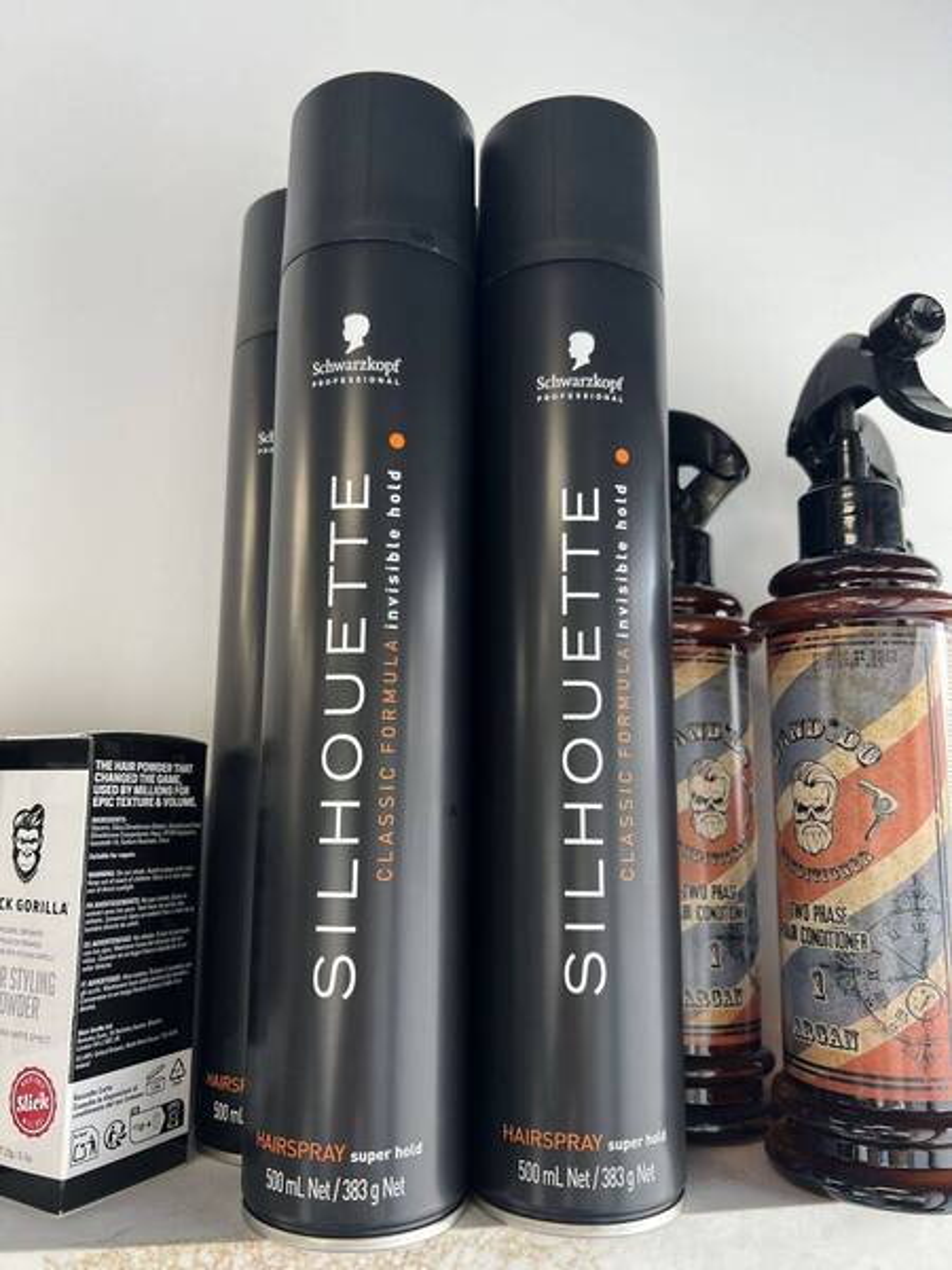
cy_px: 635
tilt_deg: +10.4
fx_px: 953
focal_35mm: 26
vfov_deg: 67.3
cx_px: 476
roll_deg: +0.5
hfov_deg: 53.1
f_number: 1.5
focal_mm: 5.7
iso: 80
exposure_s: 1/121
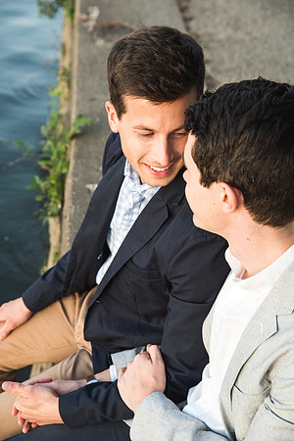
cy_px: 220
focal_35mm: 70
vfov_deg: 28.8
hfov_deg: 19.5
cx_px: 147
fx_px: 857
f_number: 2.8
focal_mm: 70
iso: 1000
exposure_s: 1/100
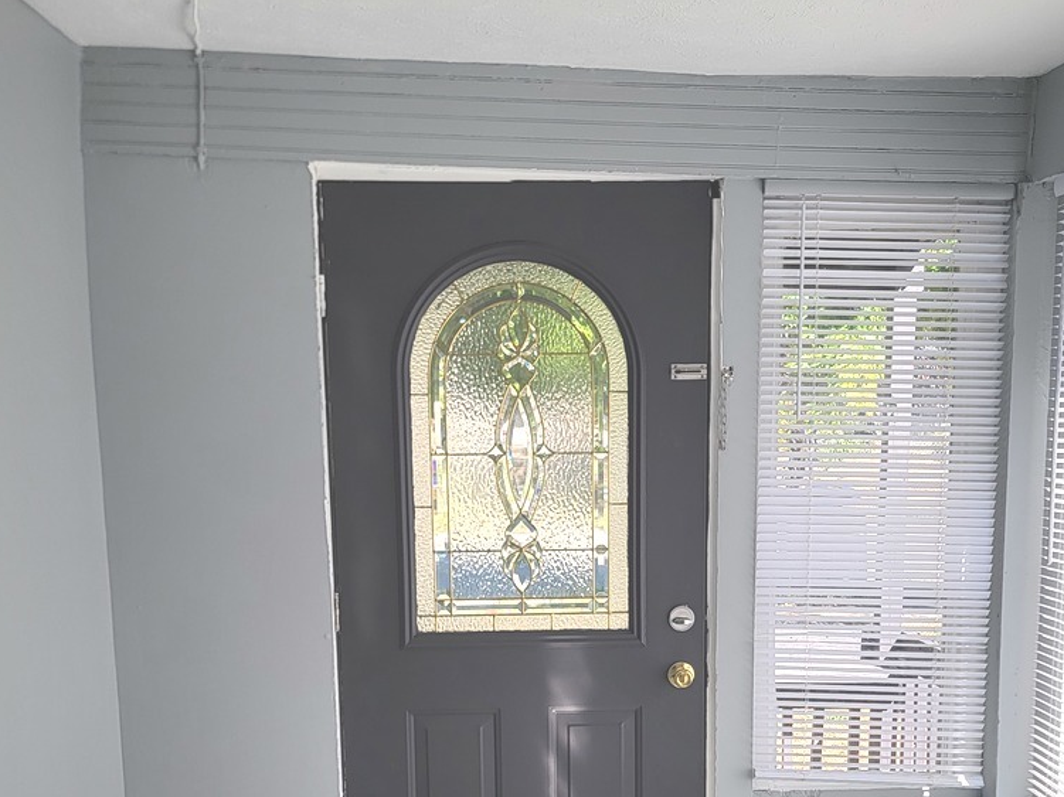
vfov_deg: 30.5
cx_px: 526
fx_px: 1414
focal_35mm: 46
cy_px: 668
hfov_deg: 41.2
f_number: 1.8
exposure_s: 1/266
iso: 16
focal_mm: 6.7
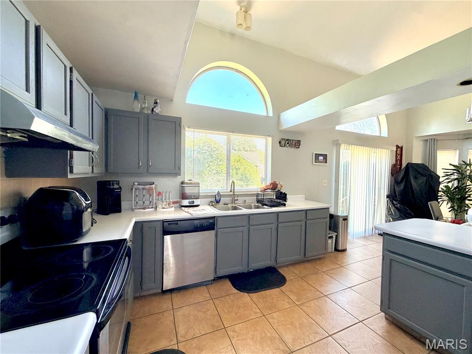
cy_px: 177
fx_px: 191
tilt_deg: -1.5
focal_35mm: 14
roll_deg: -0.8
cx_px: 236
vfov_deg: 85.7
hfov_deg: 102.1
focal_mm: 2.22
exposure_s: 1/121
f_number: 2.2
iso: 250
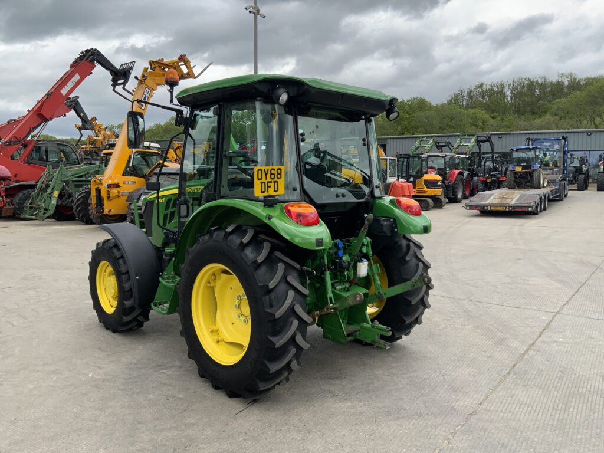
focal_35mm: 29
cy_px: 226
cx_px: 302
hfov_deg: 61.7
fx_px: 506
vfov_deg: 48.2
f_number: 1.8
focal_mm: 3
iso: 16
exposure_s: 1/551
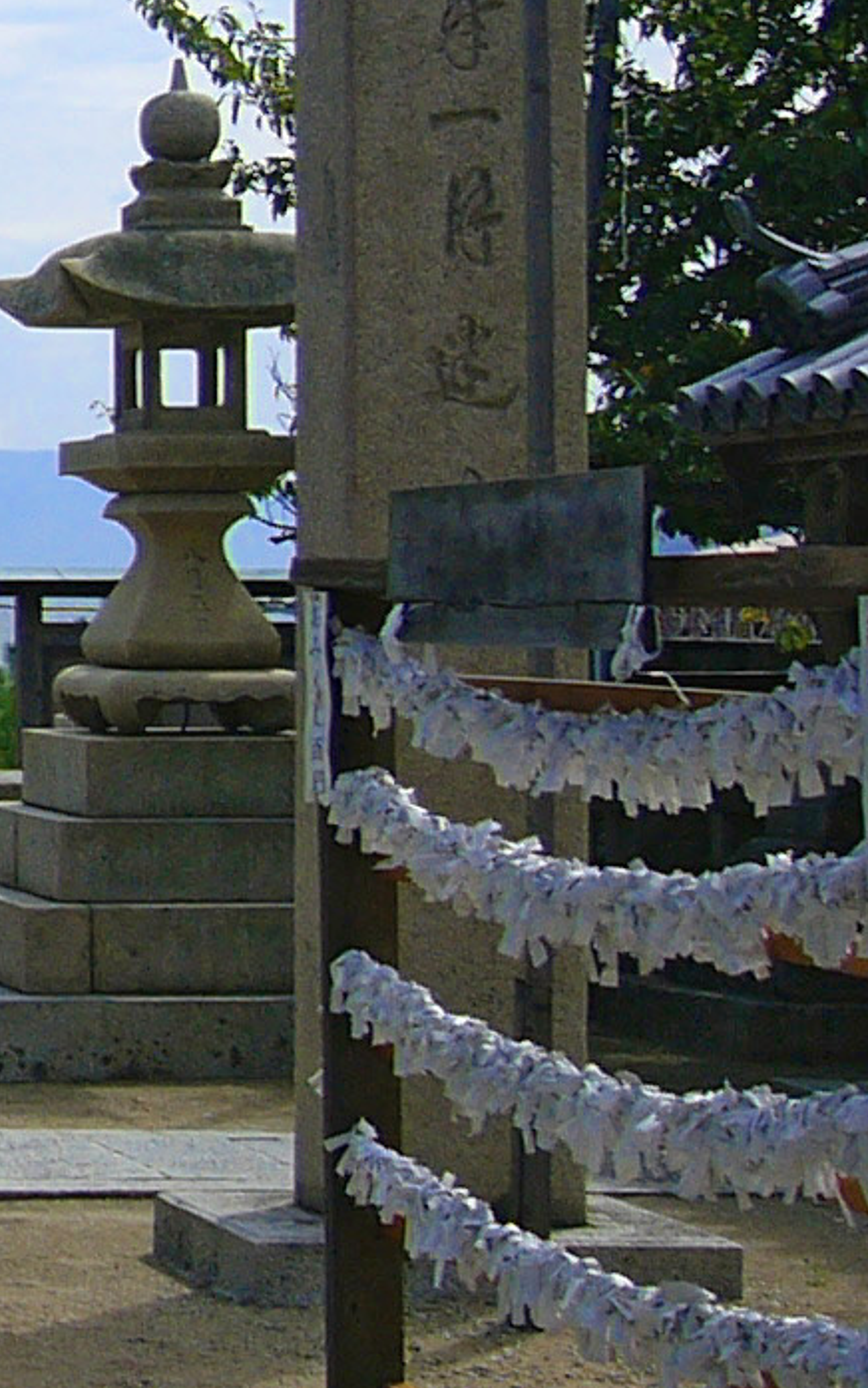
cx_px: -1073
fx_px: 4123
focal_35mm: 109
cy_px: 526
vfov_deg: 19.1
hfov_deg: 10.6
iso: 50
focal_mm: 5.8
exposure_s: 1/1300
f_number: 8
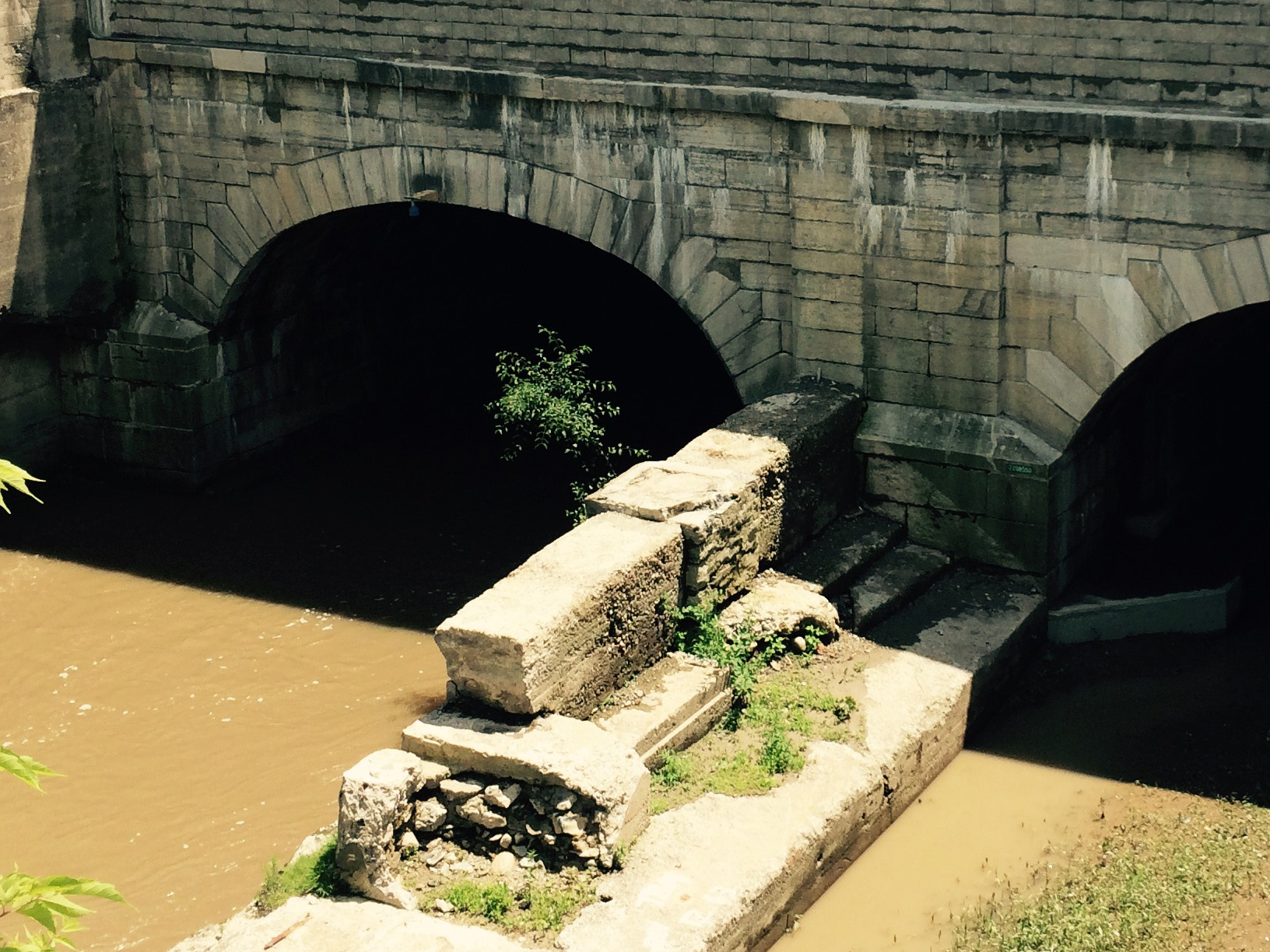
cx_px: 854
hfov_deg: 32.9
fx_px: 2128
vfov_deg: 25.0
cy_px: 258
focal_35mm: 58
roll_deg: -0.9
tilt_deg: -14.2
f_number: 2.2
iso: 32
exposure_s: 1/1172
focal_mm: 4.15
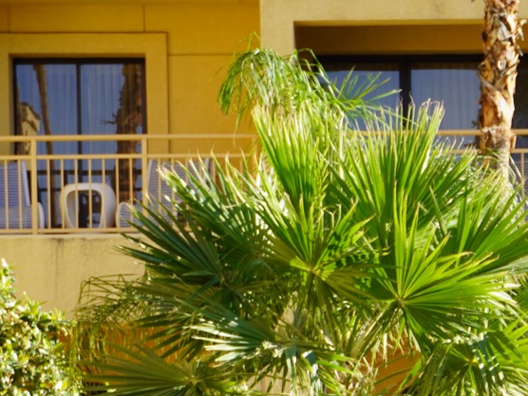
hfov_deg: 7.8
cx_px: 669
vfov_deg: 5.9
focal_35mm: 252
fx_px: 3844
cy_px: 526
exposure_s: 1/125
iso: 100
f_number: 5.6
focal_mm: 54
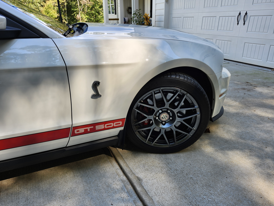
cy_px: 103
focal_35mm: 24
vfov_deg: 56.8
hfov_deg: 71.6
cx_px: 136
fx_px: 190
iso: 25
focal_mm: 5.54
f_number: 1.8
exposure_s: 1/271
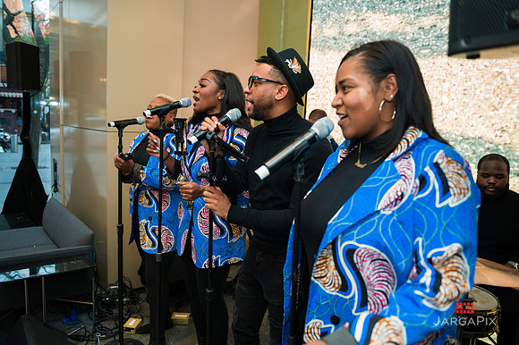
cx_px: 260
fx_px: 389
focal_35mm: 27
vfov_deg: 47.9
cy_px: 172
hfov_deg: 67.4
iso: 400
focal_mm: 27
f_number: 3.2
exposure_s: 1/200
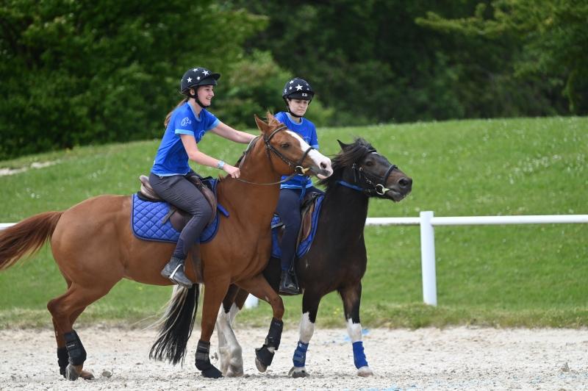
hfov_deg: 5.2
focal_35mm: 400
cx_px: 294
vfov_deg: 3.4
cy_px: 196
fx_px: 6528
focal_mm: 400
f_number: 5.6
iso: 450
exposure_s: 1/1250
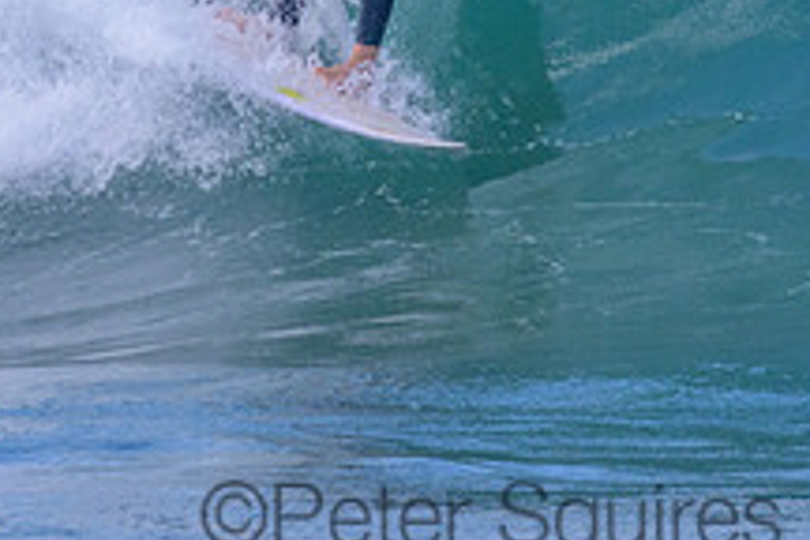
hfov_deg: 1.0
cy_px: -107
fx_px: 48236
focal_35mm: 2144
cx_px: 491
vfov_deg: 0.6
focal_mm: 800
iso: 1600
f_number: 11
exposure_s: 1/1600
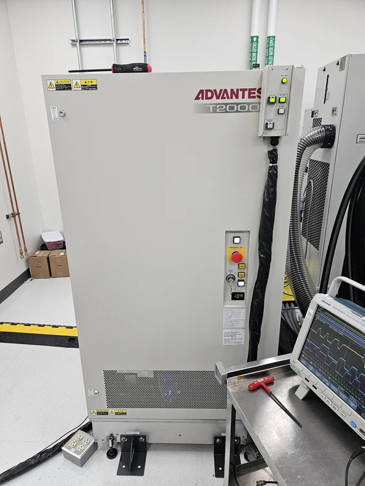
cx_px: 182
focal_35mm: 23
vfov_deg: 73.9
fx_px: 323
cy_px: 243
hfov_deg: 58.9
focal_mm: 5.4
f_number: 1.8
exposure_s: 1/120
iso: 80
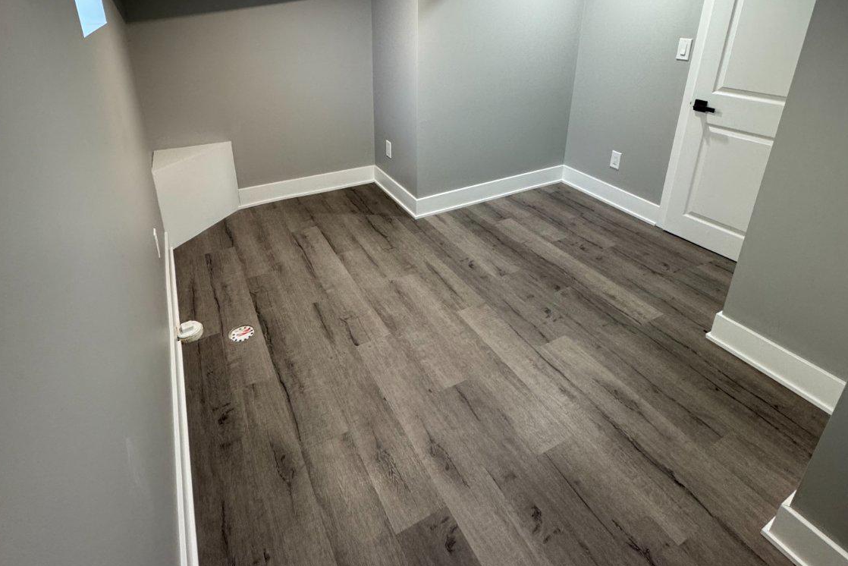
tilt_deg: -21.8
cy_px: 181
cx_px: 419
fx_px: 471
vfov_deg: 60.2
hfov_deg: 84.0
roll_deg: +0.9
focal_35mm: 20
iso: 250
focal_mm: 2.22
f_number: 2.2
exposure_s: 1/60
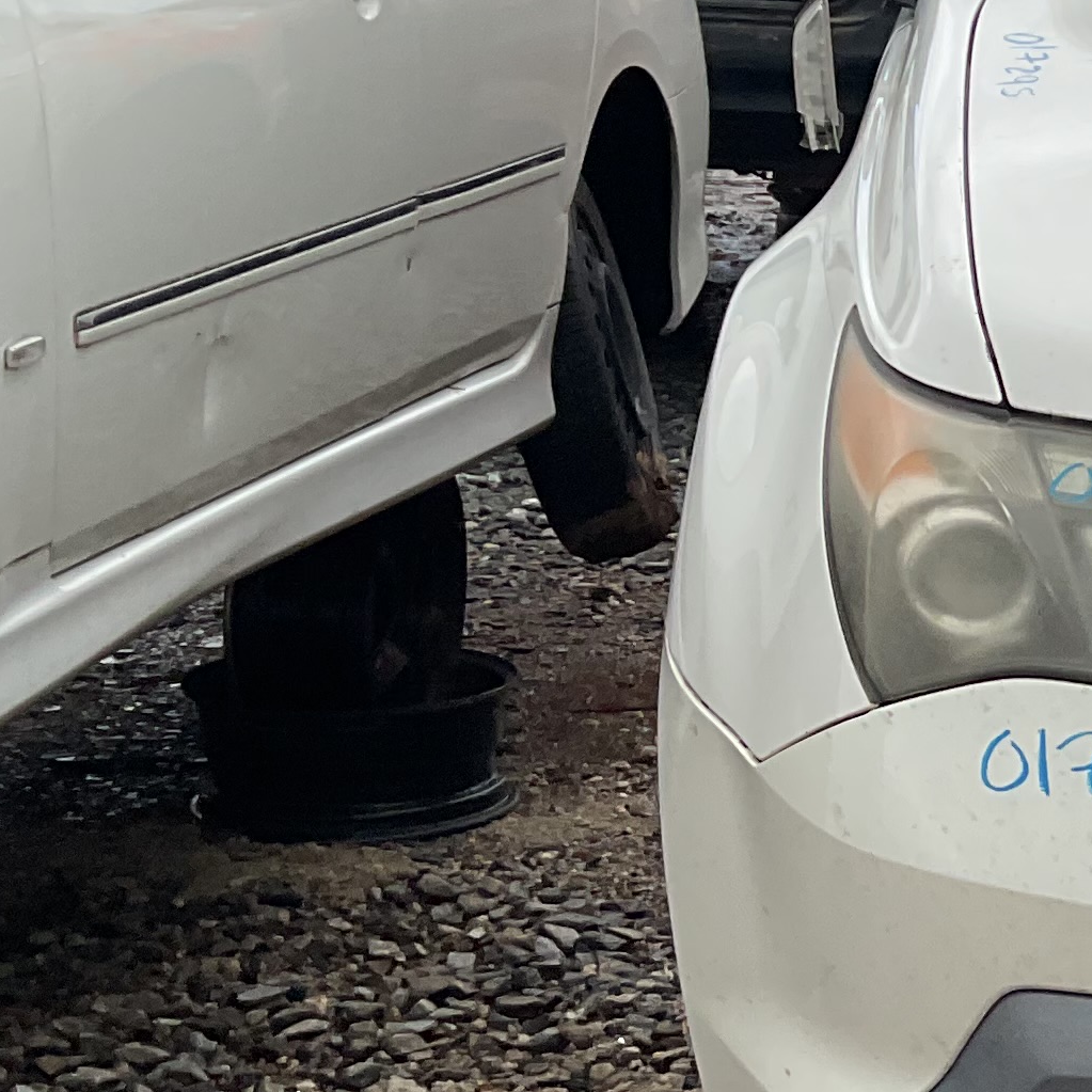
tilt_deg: -14.3
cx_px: 1960
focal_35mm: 101
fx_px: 3605
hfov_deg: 15.0
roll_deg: -0.9
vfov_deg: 17.2
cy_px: 589
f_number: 1.8
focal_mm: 3
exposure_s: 1/944
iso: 16
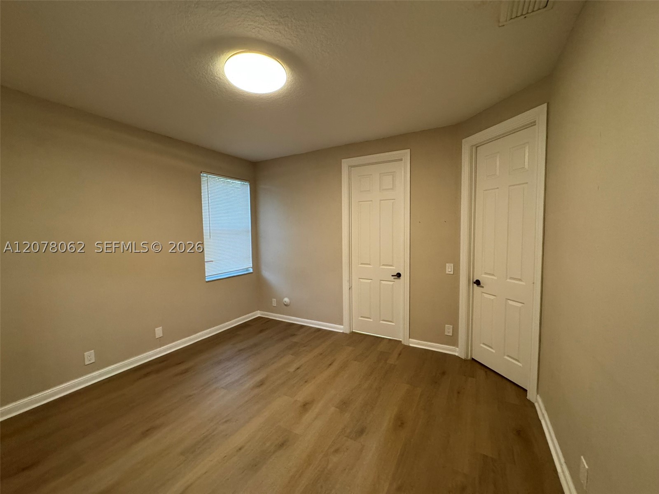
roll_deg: +0.5
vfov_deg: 85.7
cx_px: 330
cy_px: 247
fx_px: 267
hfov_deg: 102.1
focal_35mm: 14
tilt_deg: -4.1
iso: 320
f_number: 2.2
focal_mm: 2.22
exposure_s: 1/60
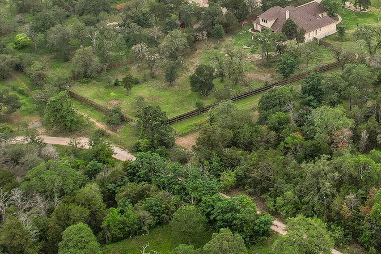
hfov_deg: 28.1
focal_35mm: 67
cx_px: 390
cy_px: -29
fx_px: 709
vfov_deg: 19.4
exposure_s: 1/320
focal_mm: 8.4
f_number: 2.8
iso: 100
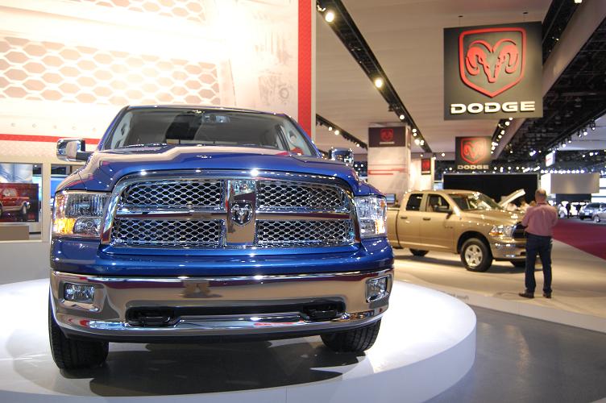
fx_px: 505
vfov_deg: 43.5
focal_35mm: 30
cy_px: 202
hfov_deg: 62.0
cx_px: 303
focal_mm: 20
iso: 800
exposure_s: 1/80
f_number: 3.8
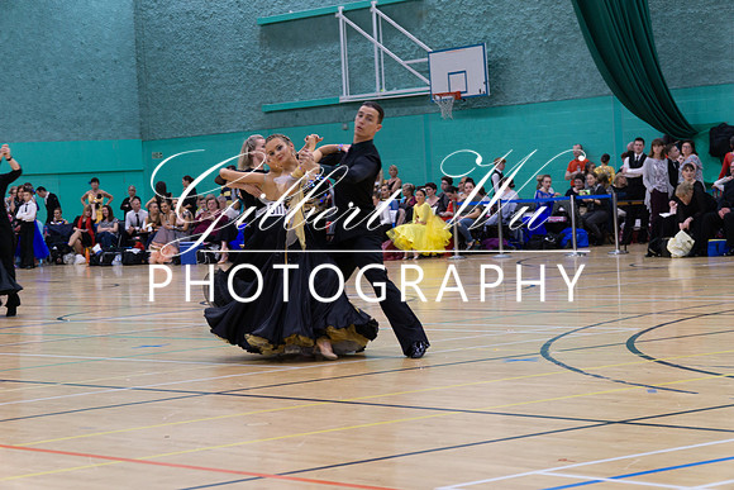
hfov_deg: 21.9
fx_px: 1897
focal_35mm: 93
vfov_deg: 14.7
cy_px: 245
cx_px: 367
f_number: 4
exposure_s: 1/100
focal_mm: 62
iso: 640
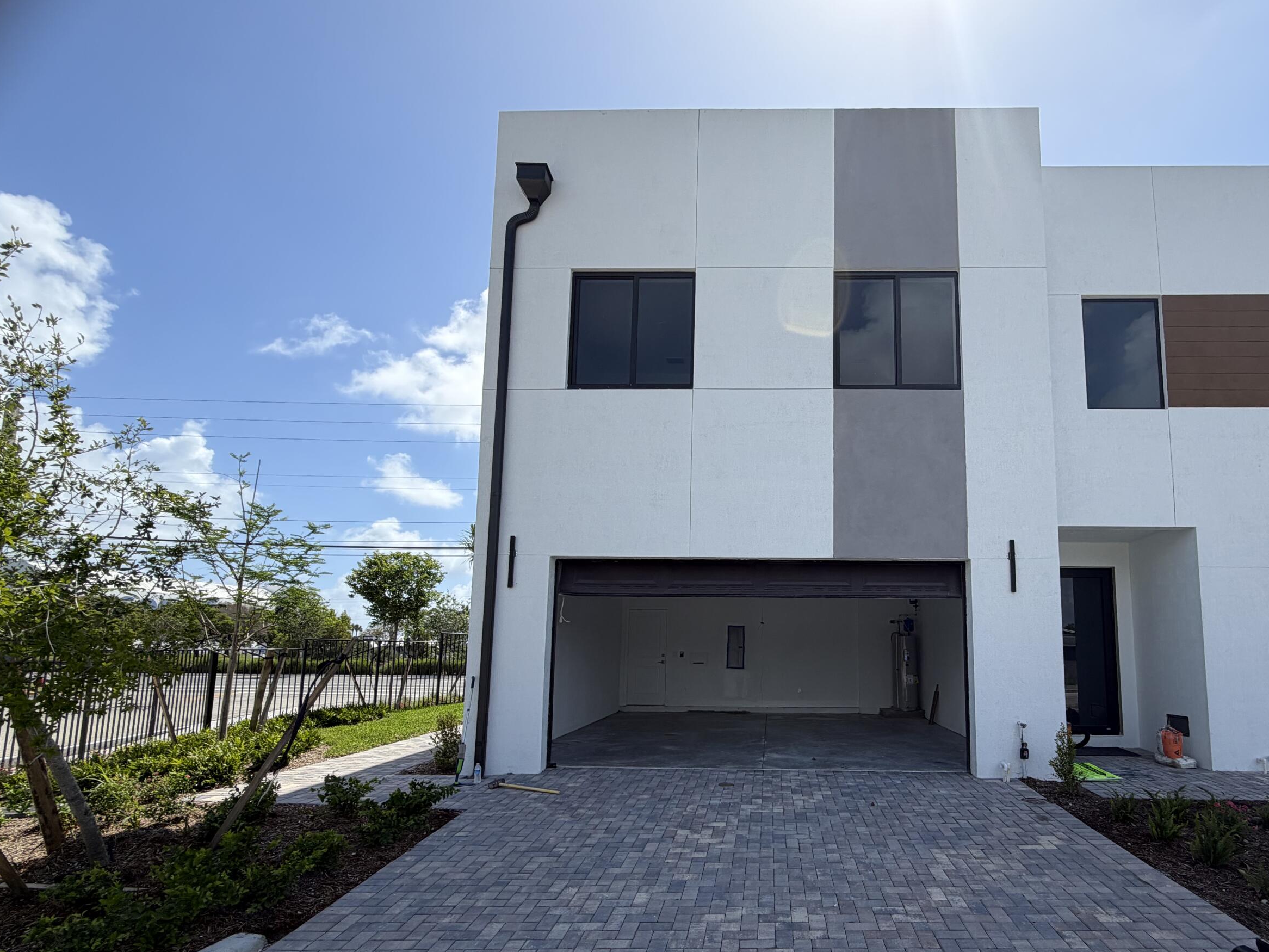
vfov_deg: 70.8
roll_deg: -0.4
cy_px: 576
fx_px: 660
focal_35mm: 18
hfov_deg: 86.6
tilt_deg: +6.5
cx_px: 766
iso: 20
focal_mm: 2.22
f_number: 2.2
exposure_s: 1/853
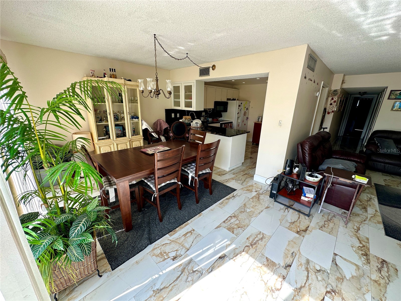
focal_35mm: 14
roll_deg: -1.2
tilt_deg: -16.5
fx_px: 162
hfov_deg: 102.1
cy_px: 150
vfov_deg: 85.7
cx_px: 200
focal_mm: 2.22
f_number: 2.2
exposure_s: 1/108
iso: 40
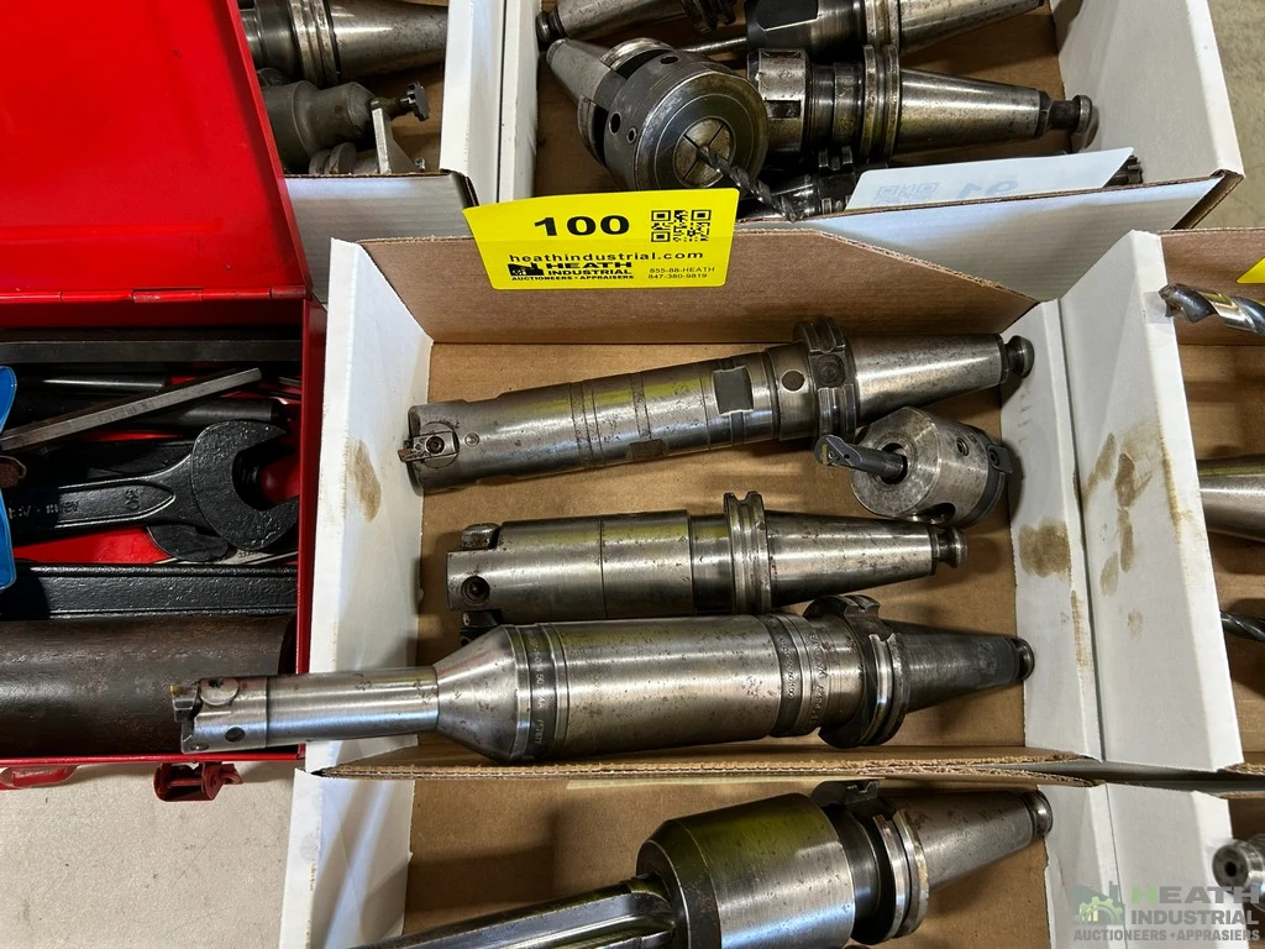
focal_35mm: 26
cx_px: 632
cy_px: 474
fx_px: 950
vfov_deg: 53.1
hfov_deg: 67.3
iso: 80
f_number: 1.5
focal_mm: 5.7
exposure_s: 1/60
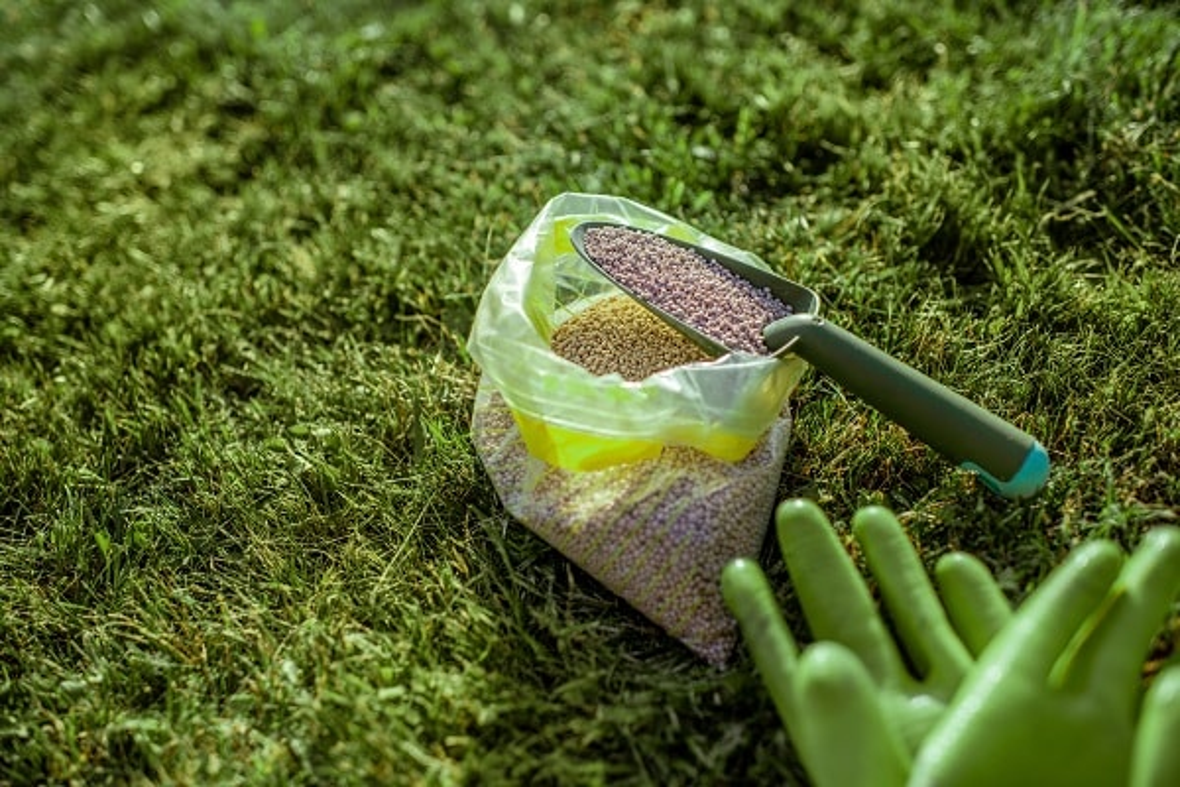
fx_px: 1147
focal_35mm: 35
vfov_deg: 37.9
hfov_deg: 54.4
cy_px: 394
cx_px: 590
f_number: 2.2
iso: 320
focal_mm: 35
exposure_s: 1/5000
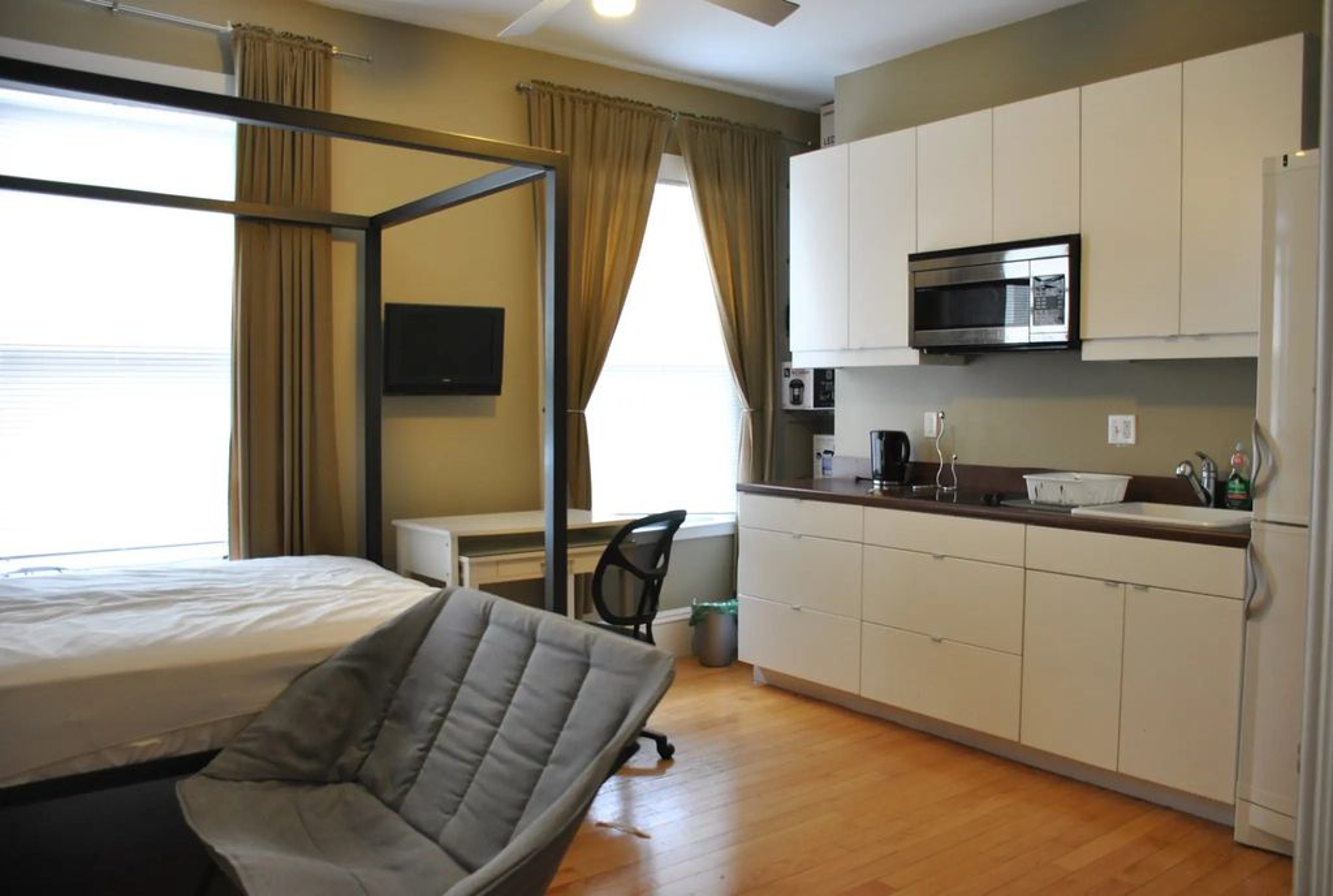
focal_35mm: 27
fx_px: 1002
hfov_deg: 67.3
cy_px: 448
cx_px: 666
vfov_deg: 48.2
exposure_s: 1/8
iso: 200
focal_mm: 18
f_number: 3.5
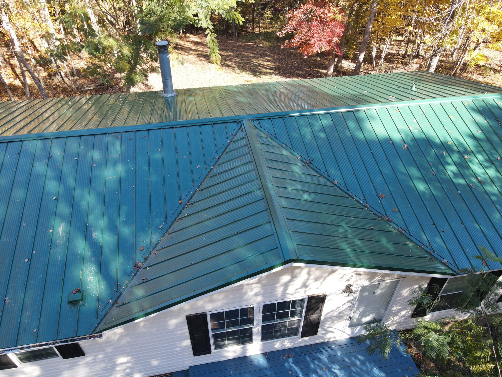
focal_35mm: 24
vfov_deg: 56.8
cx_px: 251
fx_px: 348
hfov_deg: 71.6
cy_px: 188
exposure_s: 1/80
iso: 100
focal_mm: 4.5
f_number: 2.8
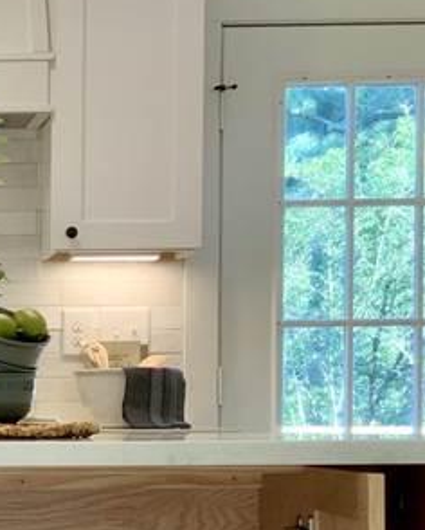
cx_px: -223
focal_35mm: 123
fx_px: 1930
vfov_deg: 15.5
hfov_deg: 12.0
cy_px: 464
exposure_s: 1/60
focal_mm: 3
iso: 32
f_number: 1.8
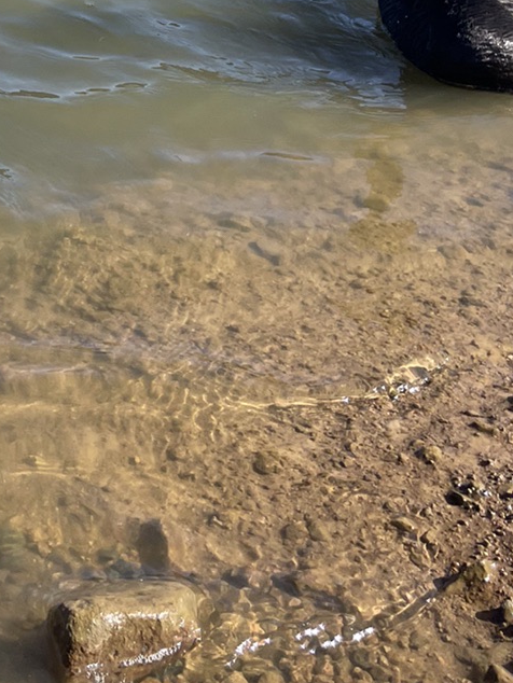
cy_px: -267
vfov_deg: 21.0
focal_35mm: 82
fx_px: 1619
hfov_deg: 17.5
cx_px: -31
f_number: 1.6
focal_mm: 5.1
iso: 32
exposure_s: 1/1883
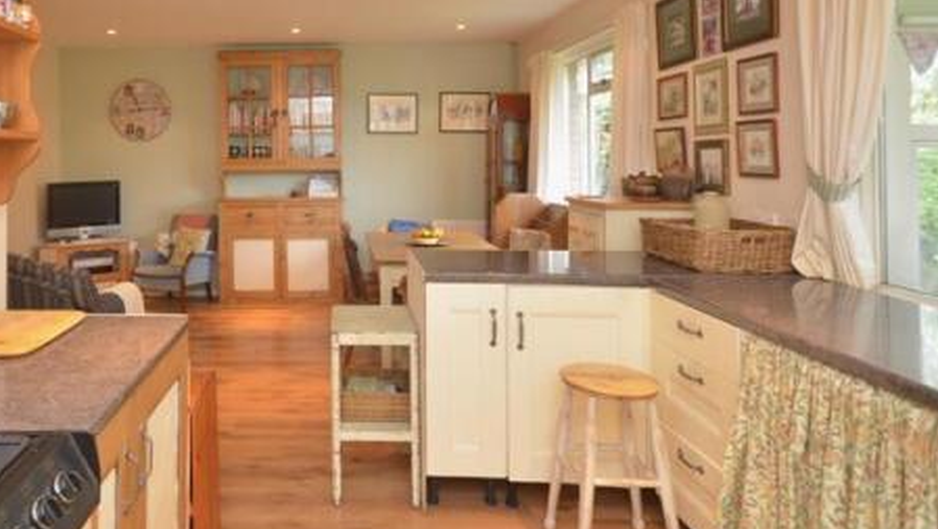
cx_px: 305
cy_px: 139
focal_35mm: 26
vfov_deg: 42.6
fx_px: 656
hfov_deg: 68.9
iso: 500
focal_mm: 11.5
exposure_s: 1/15
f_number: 6.3
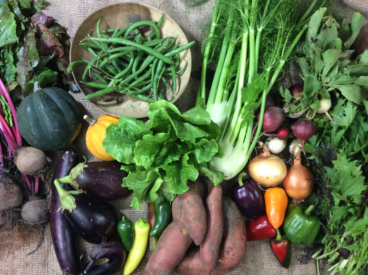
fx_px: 350
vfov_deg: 42.8
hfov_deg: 55.4
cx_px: 184
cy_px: 138
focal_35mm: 33
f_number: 2.4
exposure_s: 1/24
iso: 125
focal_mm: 3.3
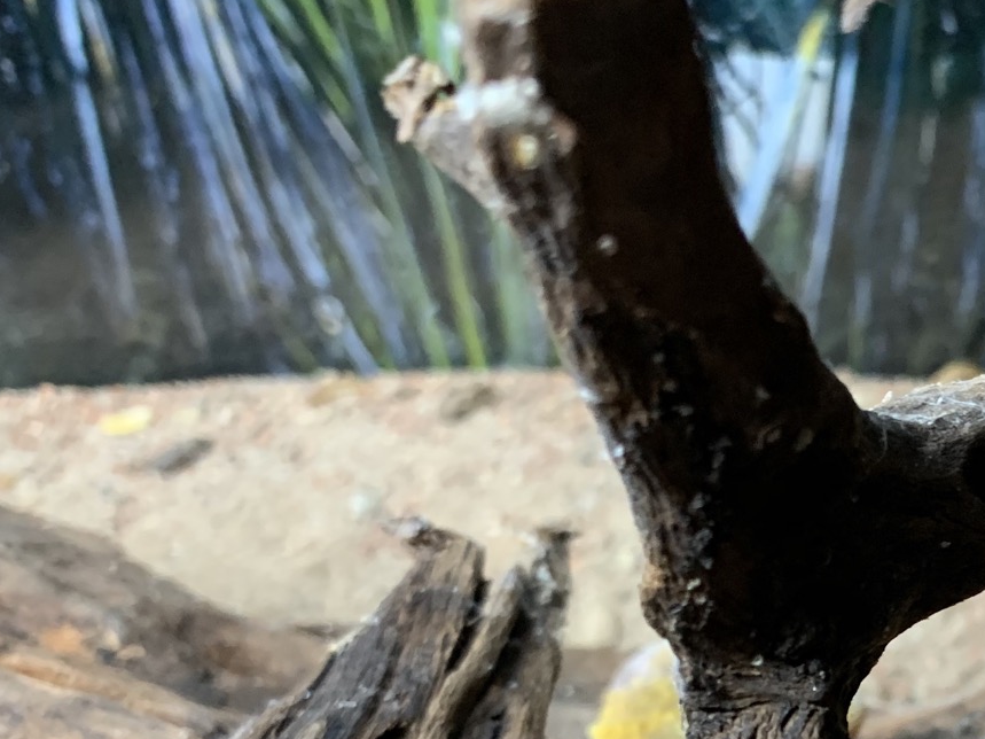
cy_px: 750
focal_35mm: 62
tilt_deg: -59.6
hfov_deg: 29.3
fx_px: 1764
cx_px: 972
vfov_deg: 22.7
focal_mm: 4.25
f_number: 1.8
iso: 200
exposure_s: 1/50
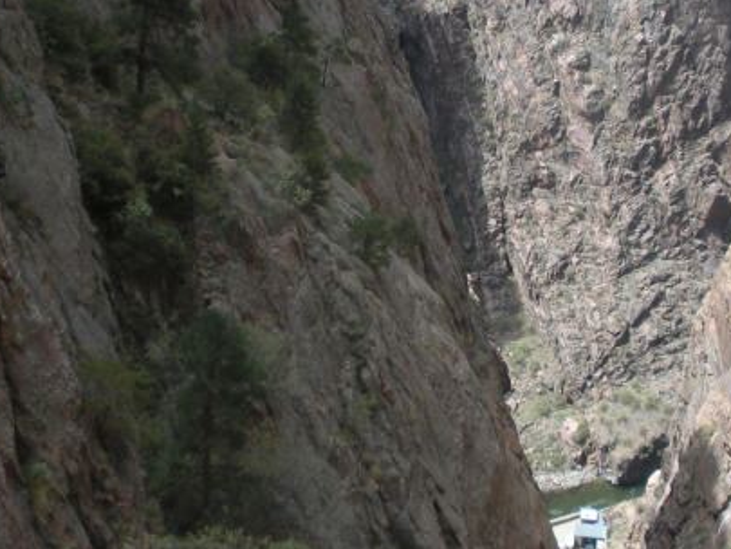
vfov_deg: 16.2
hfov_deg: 21.5
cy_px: 217
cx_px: 439
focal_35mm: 91
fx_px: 1922
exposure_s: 1/233
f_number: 3.5
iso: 64
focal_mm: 6.3
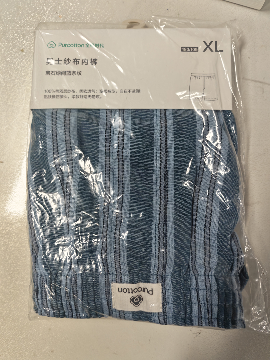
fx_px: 250
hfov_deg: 56.8
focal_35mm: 24
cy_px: 180
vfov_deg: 71.6
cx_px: 135
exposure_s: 1/50
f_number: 1.9
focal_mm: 5.52
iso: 125
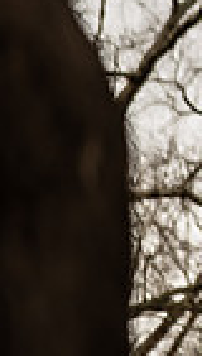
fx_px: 8126
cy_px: -32
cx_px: 712
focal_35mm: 859
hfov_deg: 1.4
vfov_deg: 2.5
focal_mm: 200
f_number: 2.8
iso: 100
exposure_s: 1/250
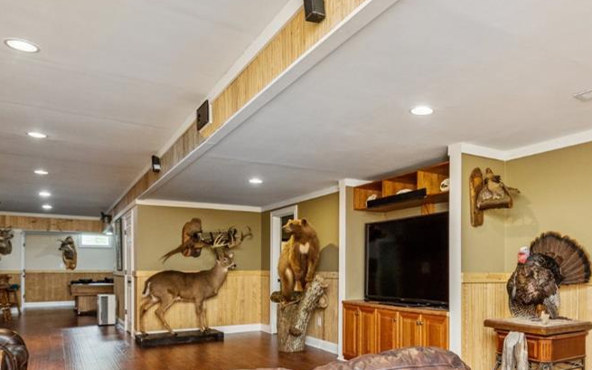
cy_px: 256
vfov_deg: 43.7
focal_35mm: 28
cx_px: 386
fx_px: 452
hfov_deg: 65.0
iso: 1250
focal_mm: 12
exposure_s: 1/100
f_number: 5.6
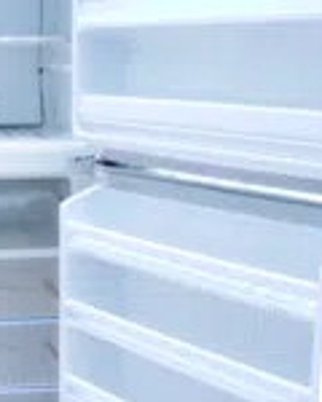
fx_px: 893
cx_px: 46
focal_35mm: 75
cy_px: 319
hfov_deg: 20.1
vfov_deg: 25.0
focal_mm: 4.25
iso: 103
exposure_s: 1/50
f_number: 1.8
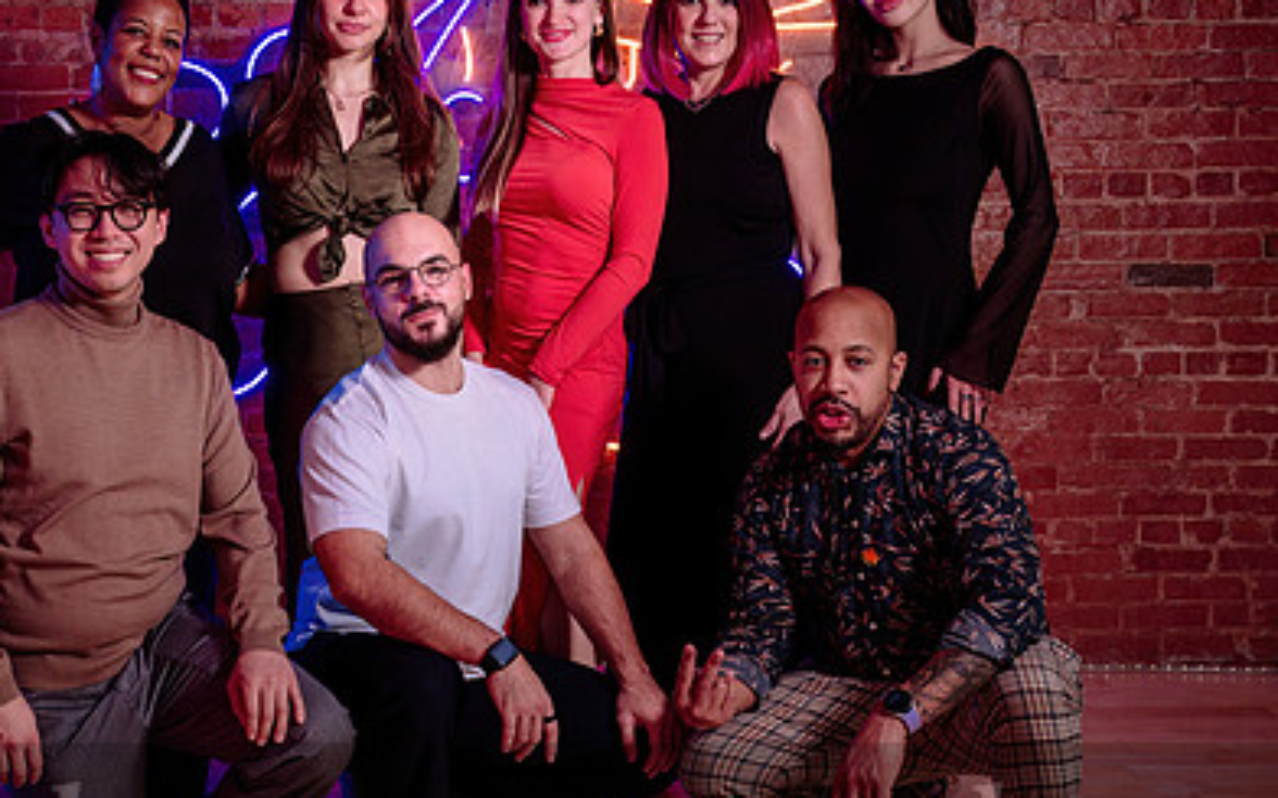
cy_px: 405
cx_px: 441
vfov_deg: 21.6
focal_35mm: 60
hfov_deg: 33.7
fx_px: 2090
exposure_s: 1/125
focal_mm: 31
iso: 500
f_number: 4
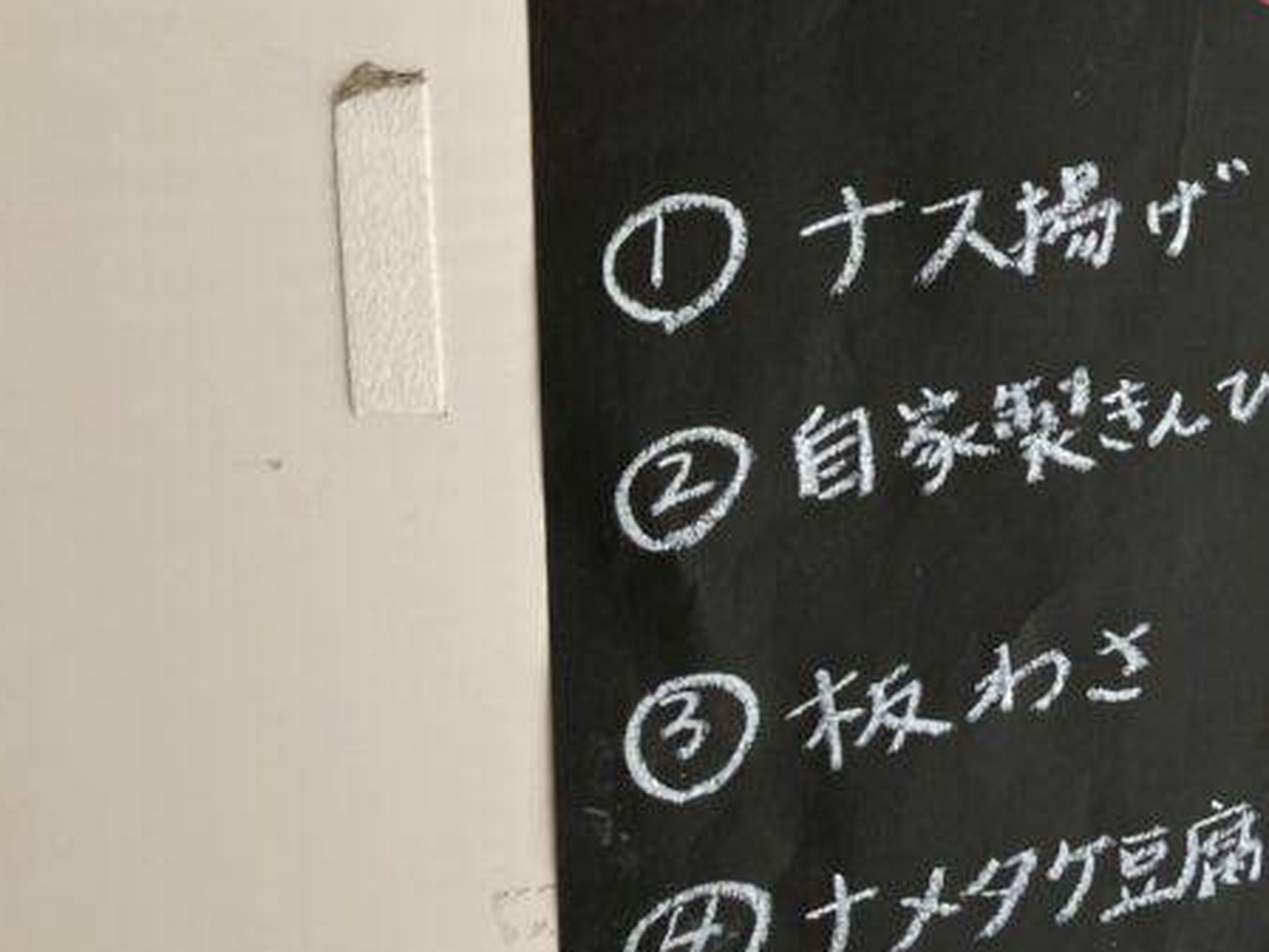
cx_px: 1433
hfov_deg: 27.4
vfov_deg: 22.3
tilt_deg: -8.2
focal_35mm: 64
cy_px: 65
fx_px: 2346
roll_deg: +0.0
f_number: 1.8
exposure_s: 1/100
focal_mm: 3.99
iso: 20
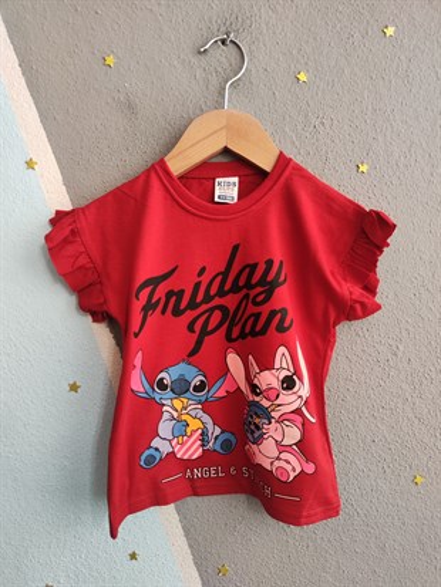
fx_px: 407
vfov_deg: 71.6
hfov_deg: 56.8
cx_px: 220
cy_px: 294
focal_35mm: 24
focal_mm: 5.59
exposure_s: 1/61.7
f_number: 1.88
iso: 377
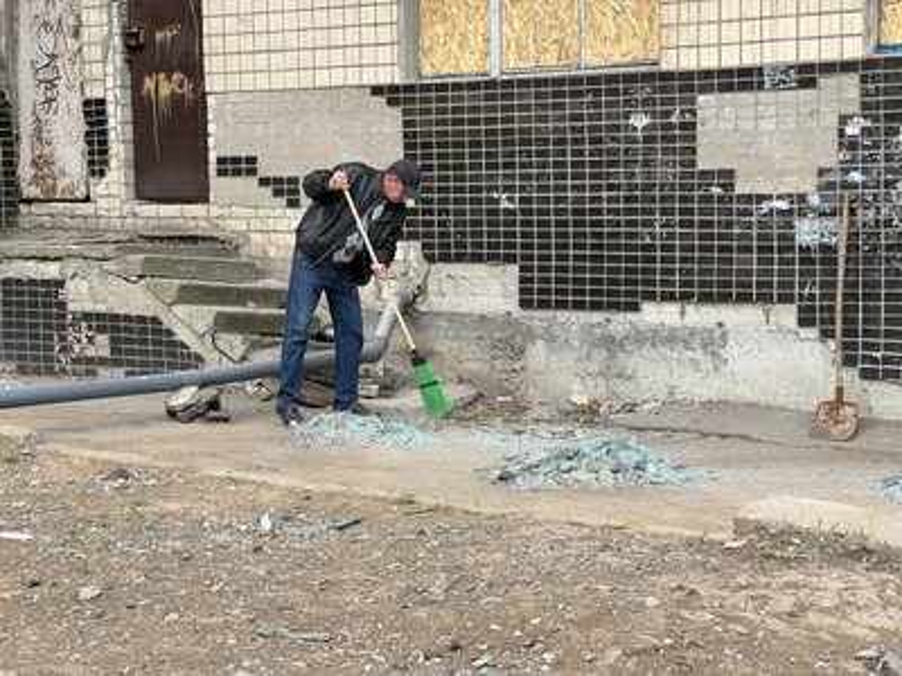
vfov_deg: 19.1
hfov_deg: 25.3
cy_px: 338
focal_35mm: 77
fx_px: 2006
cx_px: 451
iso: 25
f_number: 2.8
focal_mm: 9
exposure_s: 1/134
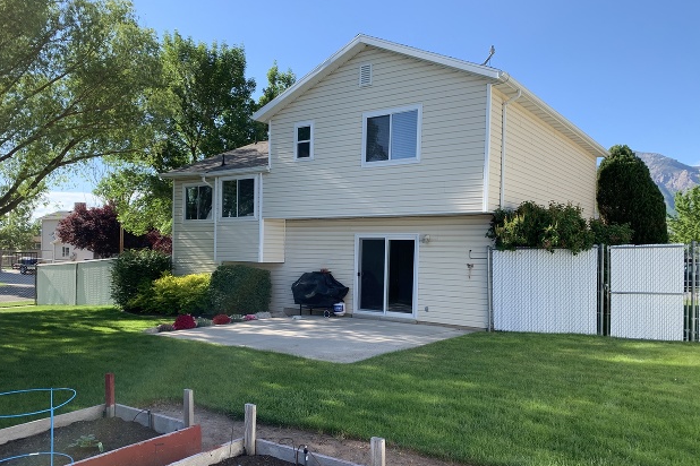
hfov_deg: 65.5
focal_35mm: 28
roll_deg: -0.7
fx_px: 544
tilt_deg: -0.5
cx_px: 355
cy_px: 270
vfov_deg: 46.2
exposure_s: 1/771
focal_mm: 4.25
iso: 25
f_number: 1.8
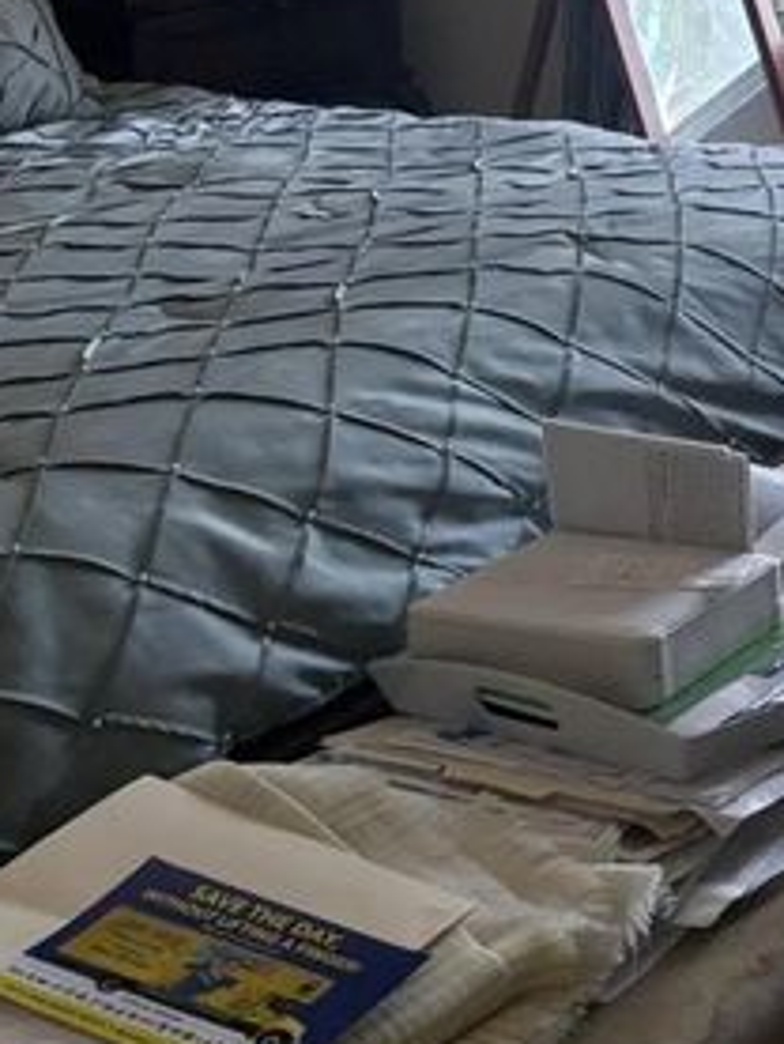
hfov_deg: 17.3
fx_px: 2414
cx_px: 1040
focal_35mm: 80
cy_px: -492
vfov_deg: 21.0
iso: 125
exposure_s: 1/60
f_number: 1.6
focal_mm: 5.96
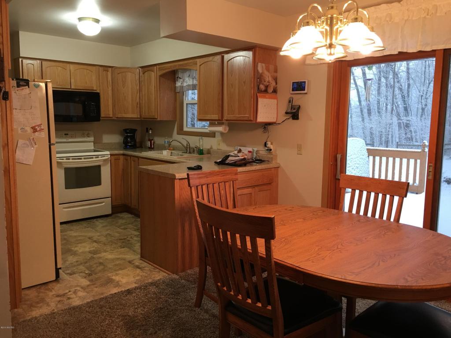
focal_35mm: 29
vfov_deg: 48.2
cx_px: 226
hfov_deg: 61.7
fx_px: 378
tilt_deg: -5.2
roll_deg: -0.6
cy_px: 169
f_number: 2.2
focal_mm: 4.15
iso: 40
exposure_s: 1/15
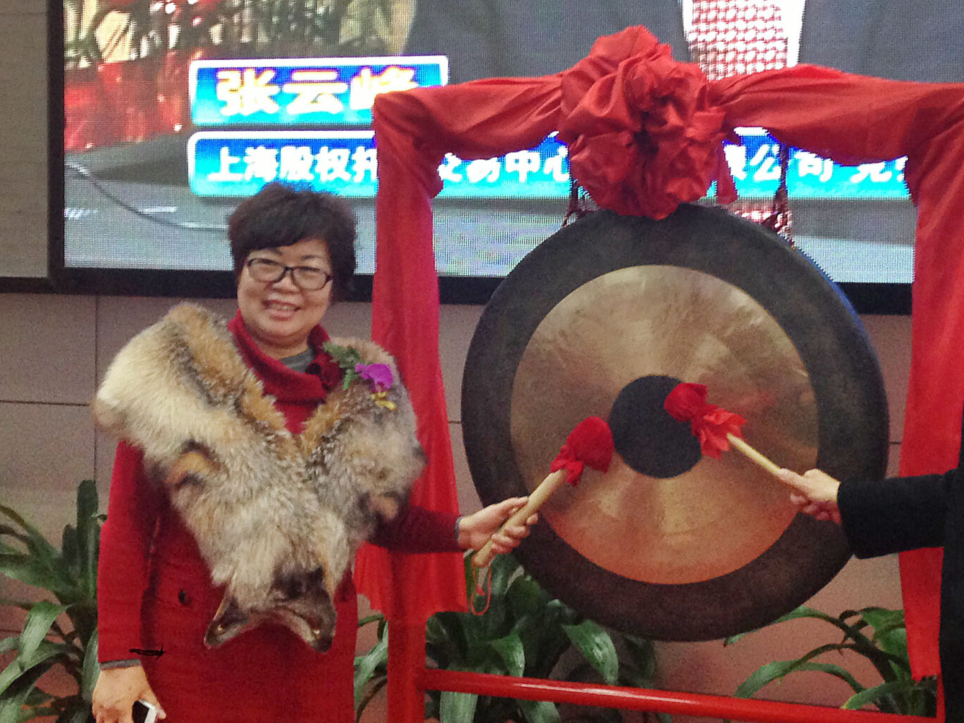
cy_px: 291
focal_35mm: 62
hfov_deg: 31.0
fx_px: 1726
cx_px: 644
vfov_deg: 23.6
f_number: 2.4
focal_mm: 4.13
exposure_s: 1/20
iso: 160
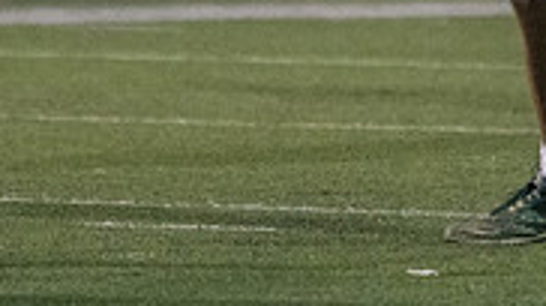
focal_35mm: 1600
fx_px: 23144
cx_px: 535
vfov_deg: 0.8
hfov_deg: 1.4
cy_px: -330
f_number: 5.6
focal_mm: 324
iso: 12800
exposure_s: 1/1000
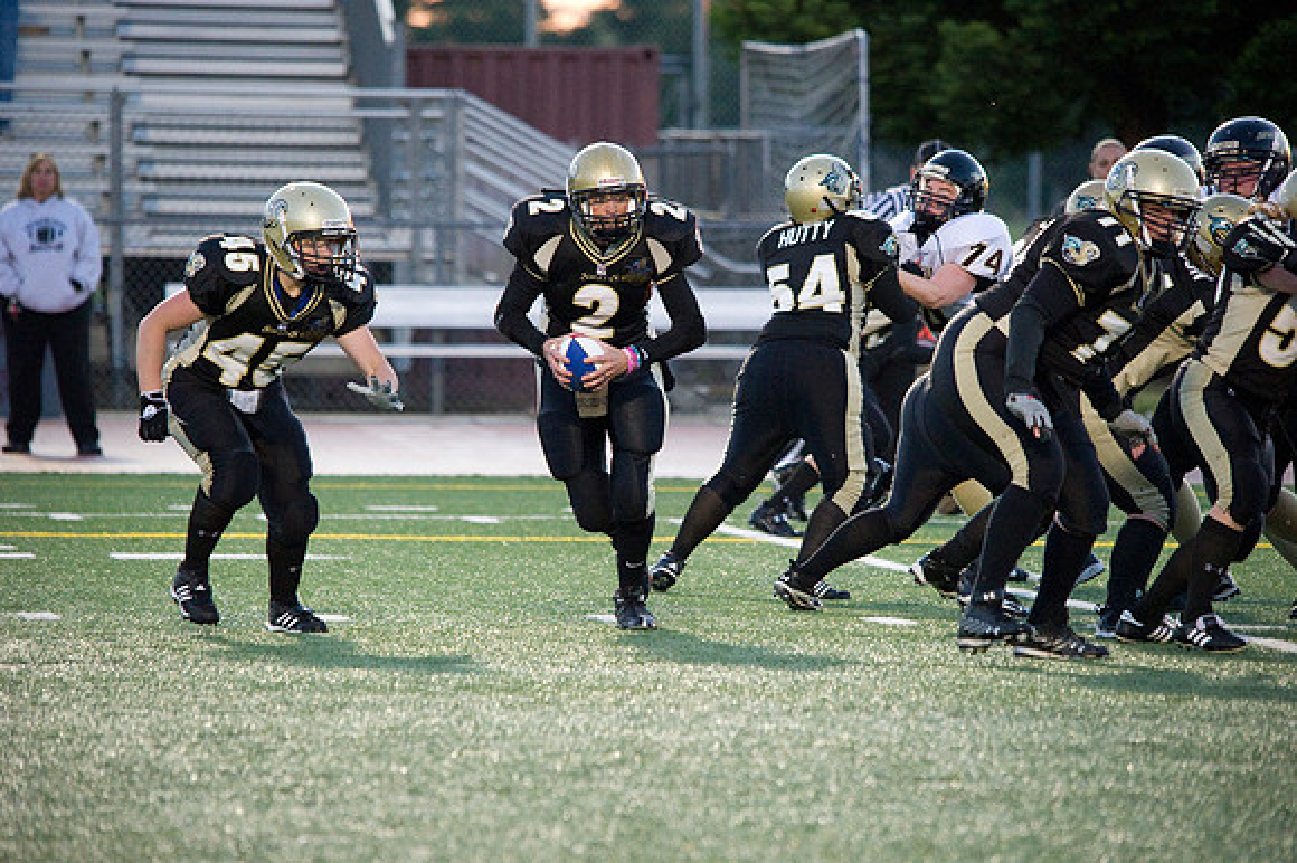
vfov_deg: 3.9
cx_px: 648
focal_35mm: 350
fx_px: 12602
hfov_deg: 5.9
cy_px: 432
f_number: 6
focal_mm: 350
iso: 10000
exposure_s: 1/1000
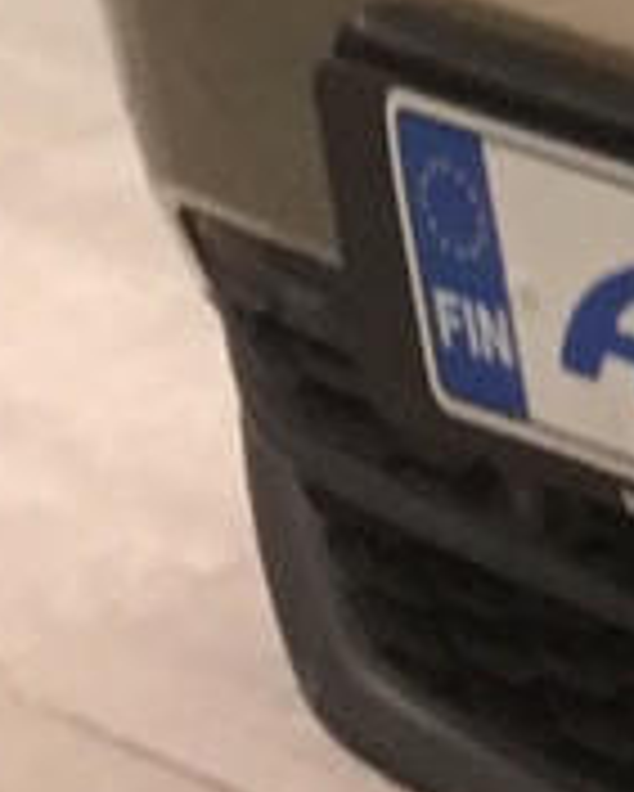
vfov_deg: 7.6
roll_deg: +3.3
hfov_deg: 5.1
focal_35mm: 248
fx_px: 5812
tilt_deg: -16.1
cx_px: 3098
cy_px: -644
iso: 80
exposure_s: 1/33
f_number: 2.4
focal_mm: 3.3
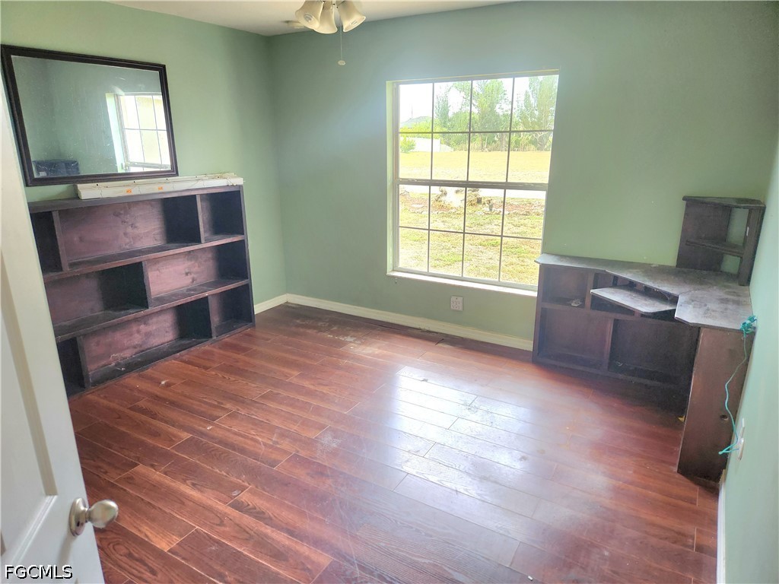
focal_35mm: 23
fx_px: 518
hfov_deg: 73.9
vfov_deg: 58.9
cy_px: 292
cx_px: 390
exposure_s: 1/120
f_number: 1.8
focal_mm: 5.4
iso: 160
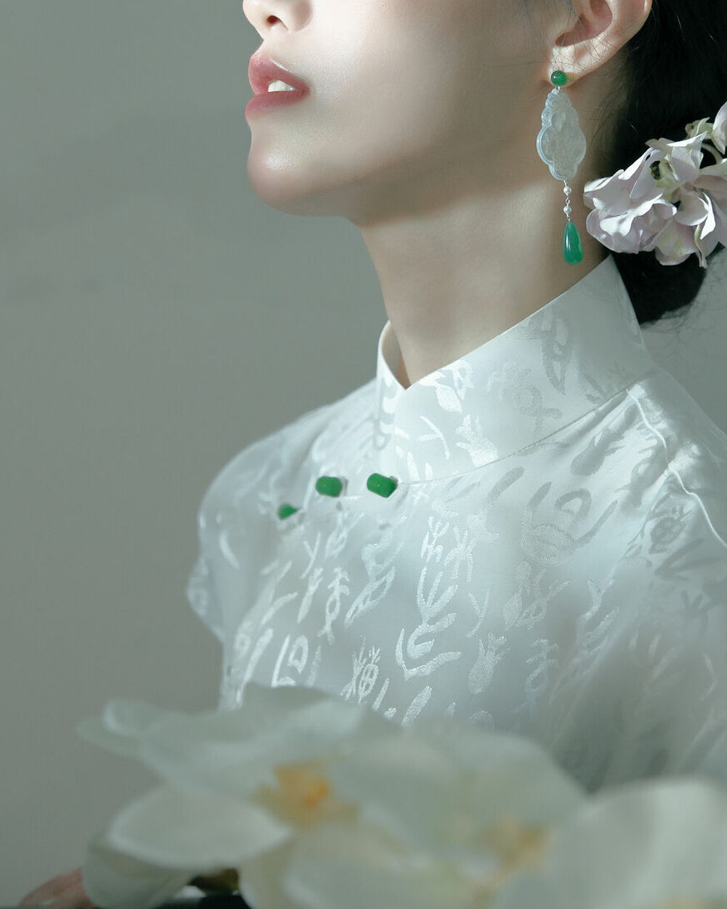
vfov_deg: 17.1
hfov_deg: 13.8
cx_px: 424
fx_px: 3012
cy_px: 350
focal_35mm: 112
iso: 500
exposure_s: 1/250
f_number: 2.8
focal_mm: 55
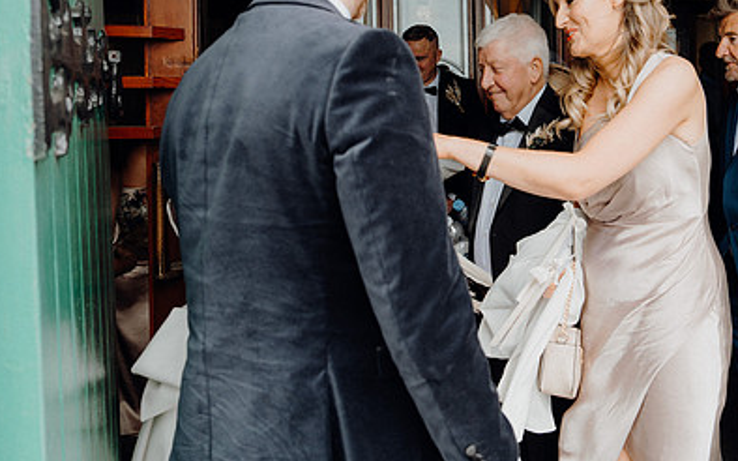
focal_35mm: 39
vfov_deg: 32.2
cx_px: 532
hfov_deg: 48.9
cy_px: 121
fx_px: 784
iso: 200
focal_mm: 26
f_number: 3.5
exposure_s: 1/200
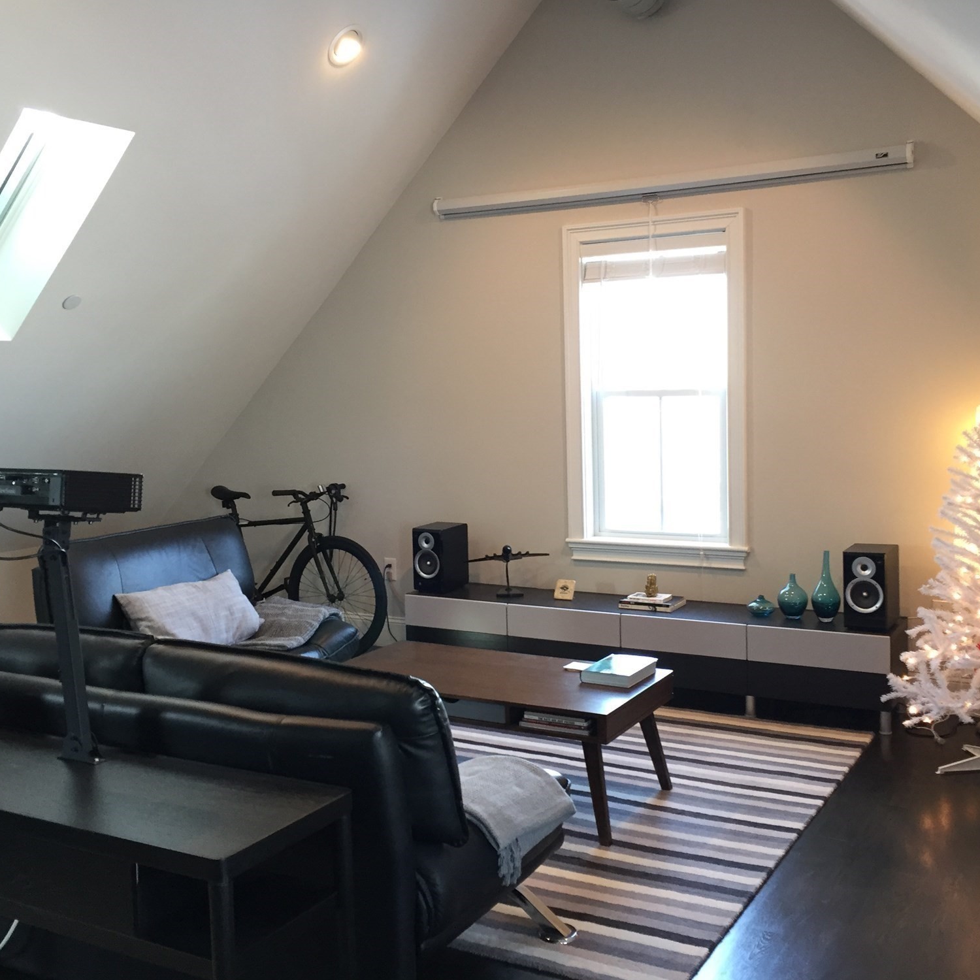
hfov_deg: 47.2
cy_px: 480
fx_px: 1121
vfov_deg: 47.2
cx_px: 506
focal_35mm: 35
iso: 100
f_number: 2.2
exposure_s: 1/30
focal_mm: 4.15
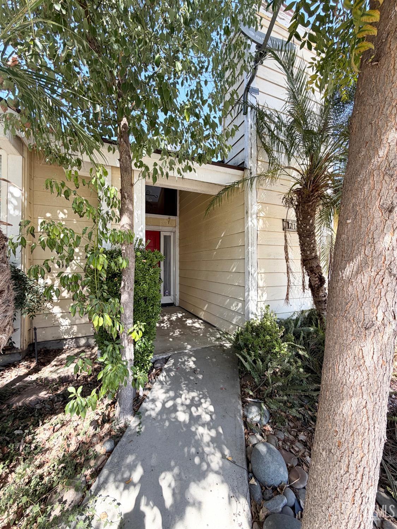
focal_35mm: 14
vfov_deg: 102.0
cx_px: 198
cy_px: 264
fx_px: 214
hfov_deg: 85.7
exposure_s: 1/174
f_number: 2.2
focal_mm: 2.22
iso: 40
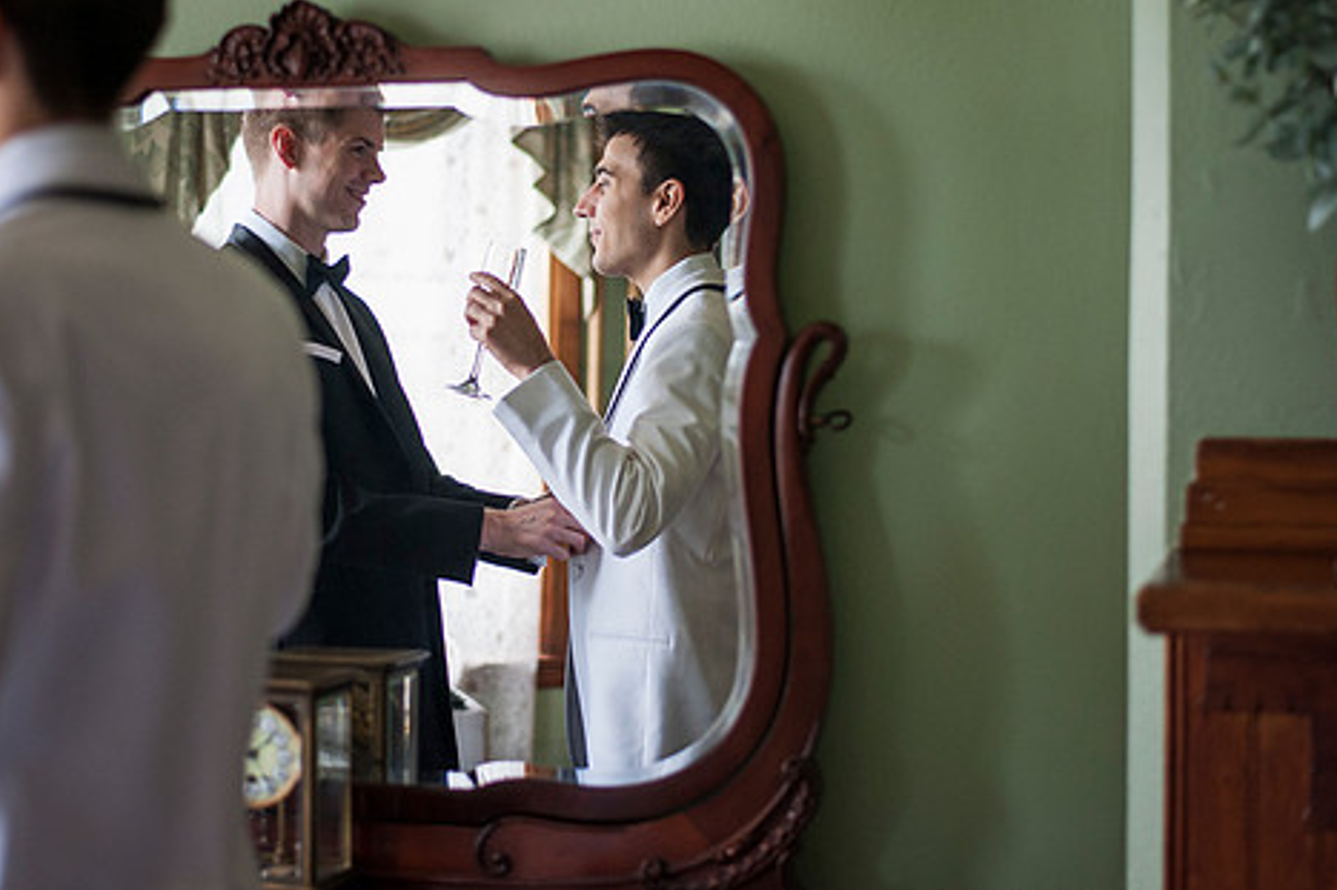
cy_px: 345
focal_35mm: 66
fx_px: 2450
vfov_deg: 20.6
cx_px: 629
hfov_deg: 30.5
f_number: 1.8
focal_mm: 50
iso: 1000
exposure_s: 1/500
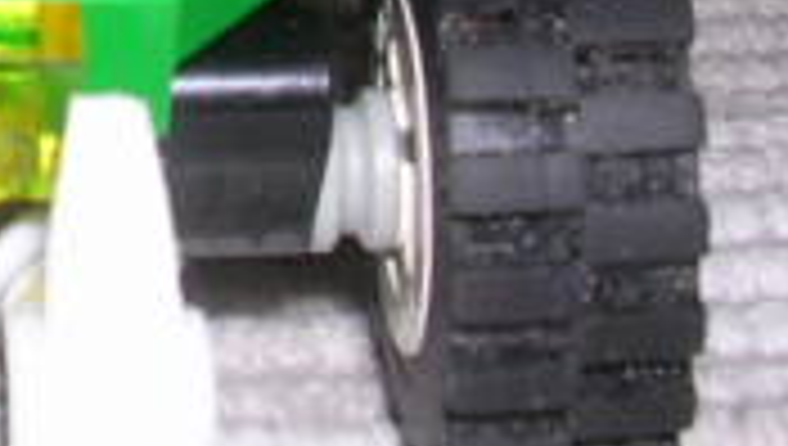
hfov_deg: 13.7
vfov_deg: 7.8
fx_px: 3159
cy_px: -383
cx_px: -207
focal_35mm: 151
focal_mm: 5.8
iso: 100
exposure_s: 1/60.1
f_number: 5.6
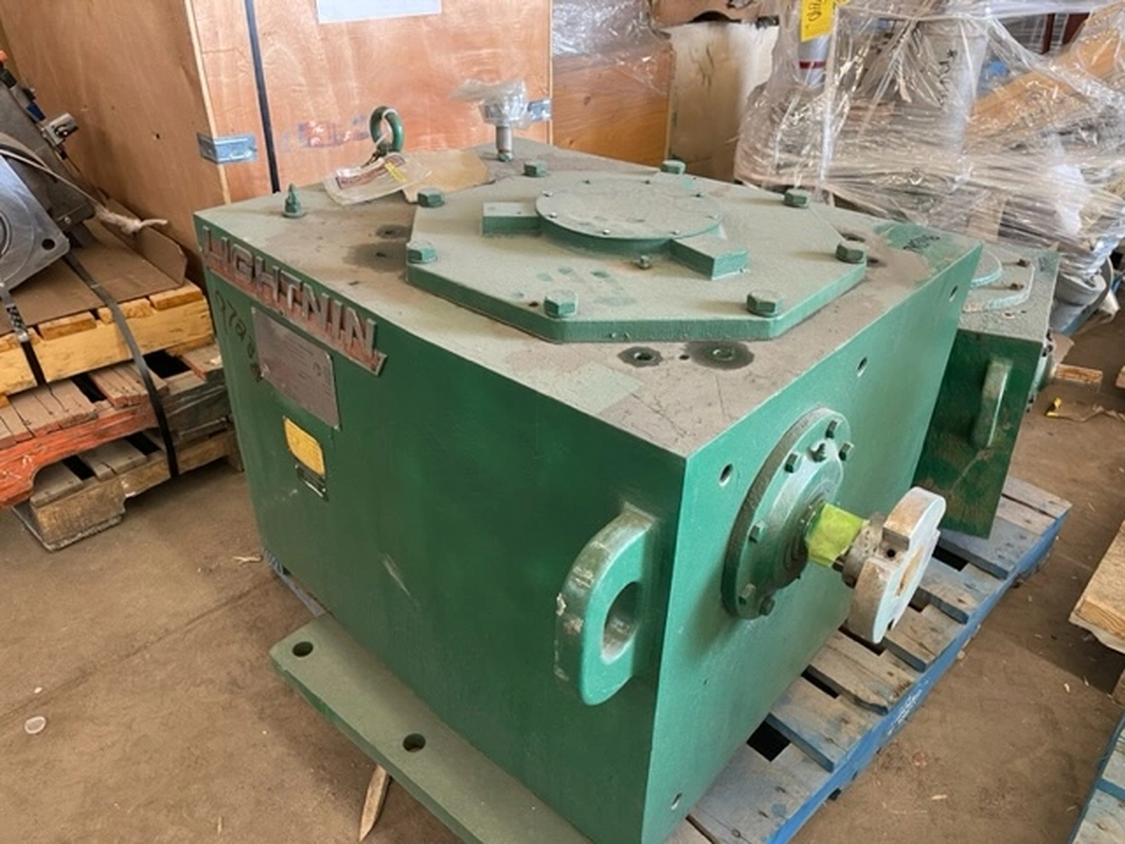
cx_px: 562
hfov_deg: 67.3
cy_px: 422
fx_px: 845
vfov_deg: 53.1
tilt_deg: -32.6
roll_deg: -1.4
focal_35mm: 26
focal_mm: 5.1
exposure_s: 1/60
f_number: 1.6
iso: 160
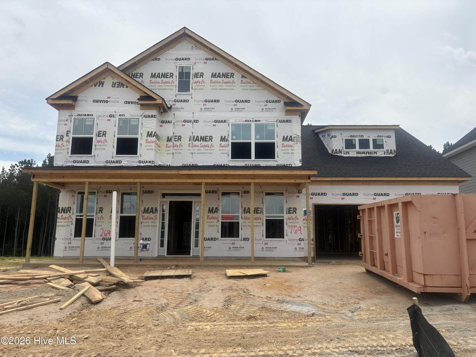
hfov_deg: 67.3
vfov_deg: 53.1
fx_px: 358
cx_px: 238
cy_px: 178
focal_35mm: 26
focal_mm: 5.96
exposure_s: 1/3831
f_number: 1.6
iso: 50
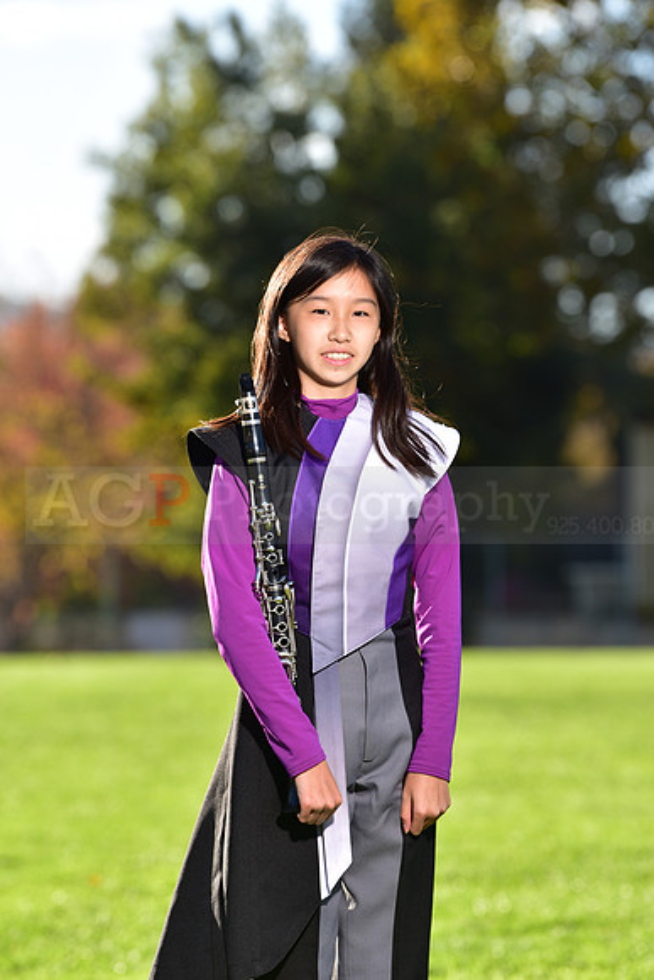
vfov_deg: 10.3
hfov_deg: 6.9
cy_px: 490
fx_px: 5446
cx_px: 327
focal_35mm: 200
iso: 80
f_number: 5
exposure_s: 1/250
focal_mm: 200
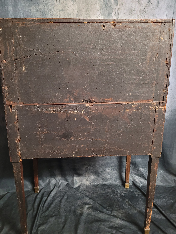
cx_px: 84
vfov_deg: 61.7
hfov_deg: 48.2
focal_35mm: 29
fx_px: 197
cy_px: 116
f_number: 1.8
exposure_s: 1/25
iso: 800
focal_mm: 5.4
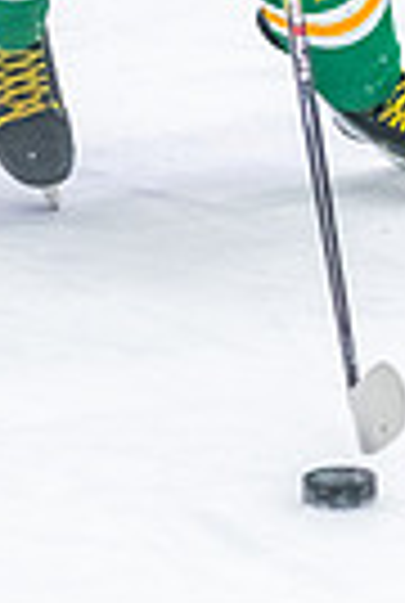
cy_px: -230
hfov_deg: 3.4
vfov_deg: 5.1
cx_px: 26
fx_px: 6748
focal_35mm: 402
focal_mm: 80
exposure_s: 1/800
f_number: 2.8
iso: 4000
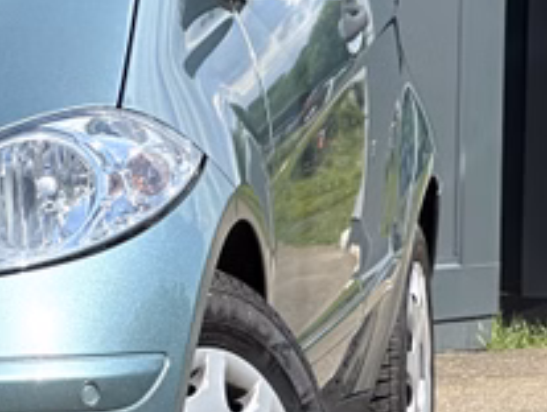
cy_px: 100
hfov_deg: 6.5
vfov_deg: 5.0
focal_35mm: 297
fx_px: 4701
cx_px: -359
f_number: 2.8
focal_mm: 9
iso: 32
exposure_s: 1/447
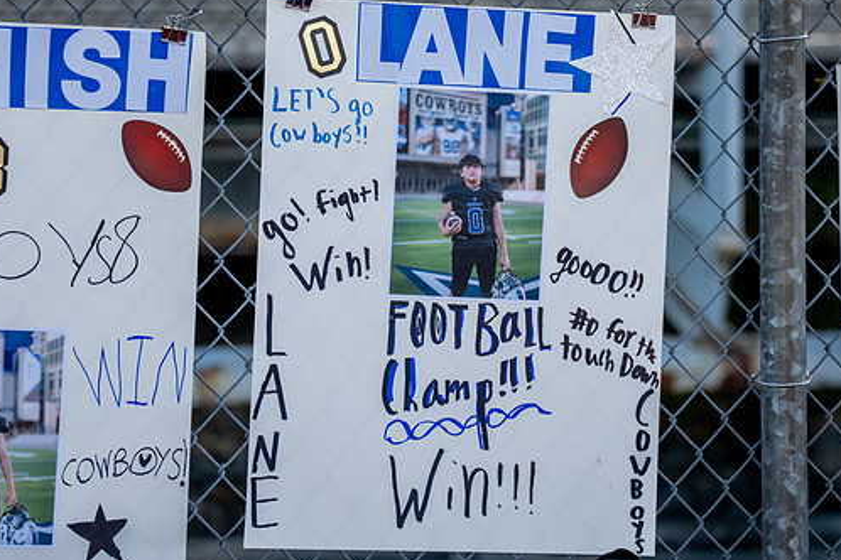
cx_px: 456
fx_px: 5910
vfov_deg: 5.4
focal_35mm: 253
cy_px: 236
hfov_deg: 8.1
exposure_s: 1/1250
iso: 1000
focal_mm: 160
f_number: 2.8
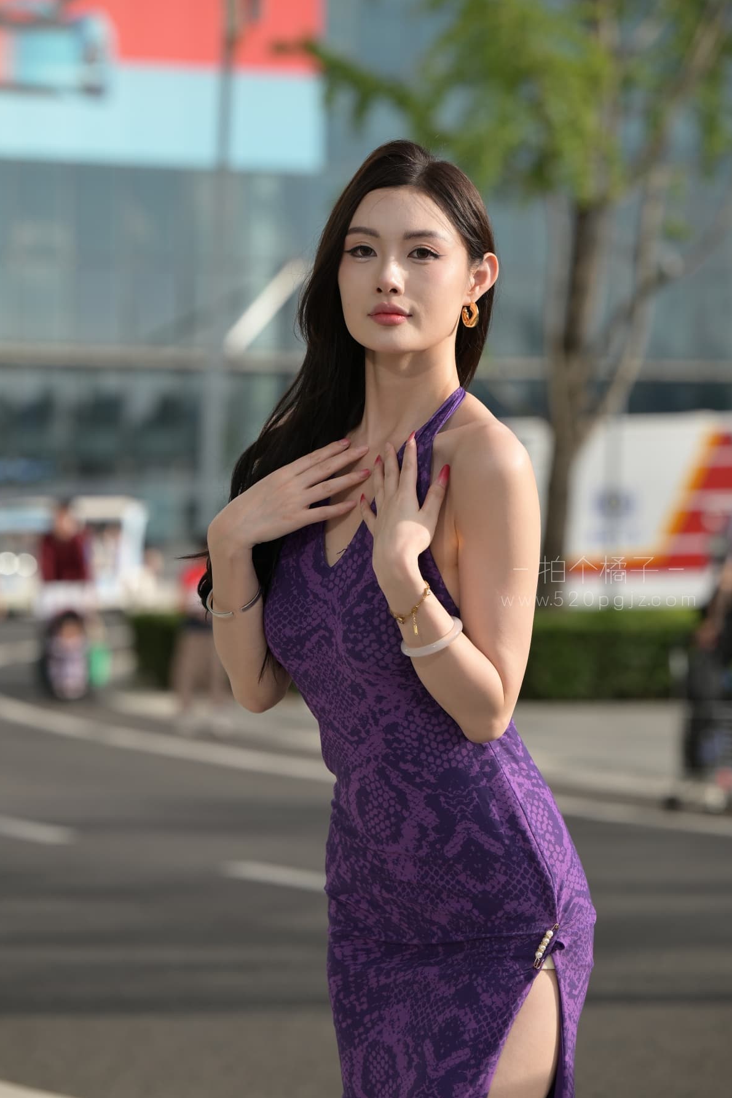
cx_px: 366
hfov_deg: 10.1
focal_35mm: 136
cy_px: 552
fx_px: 4148
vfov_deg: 15.1
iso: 220
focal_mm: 135
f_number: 5
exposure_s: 1/800
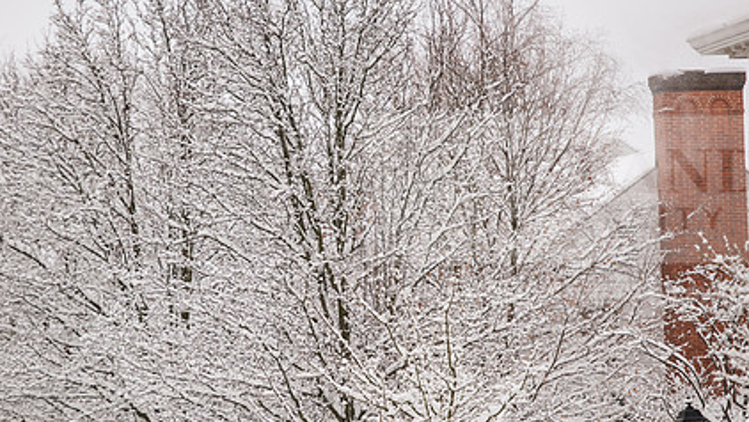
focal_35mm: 259
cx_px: 312
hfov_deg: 8.3
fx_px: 5147
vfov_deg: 4.7
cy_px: 329
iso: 100
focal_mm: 180
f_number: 3.2
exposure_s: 1/500
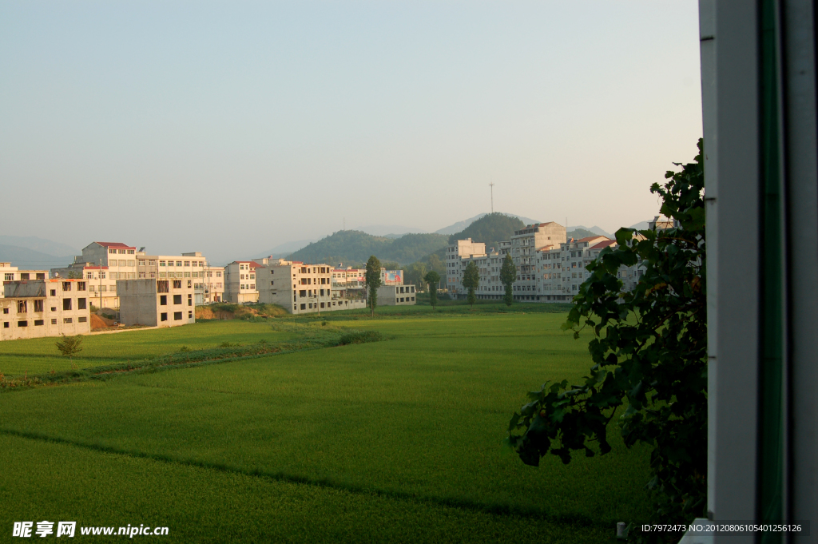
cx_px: 409
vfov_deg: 39.9
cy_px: 272
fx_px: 749
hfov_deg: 57.3
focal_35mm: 33
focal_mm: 22
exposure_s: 1/125
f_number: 6.3
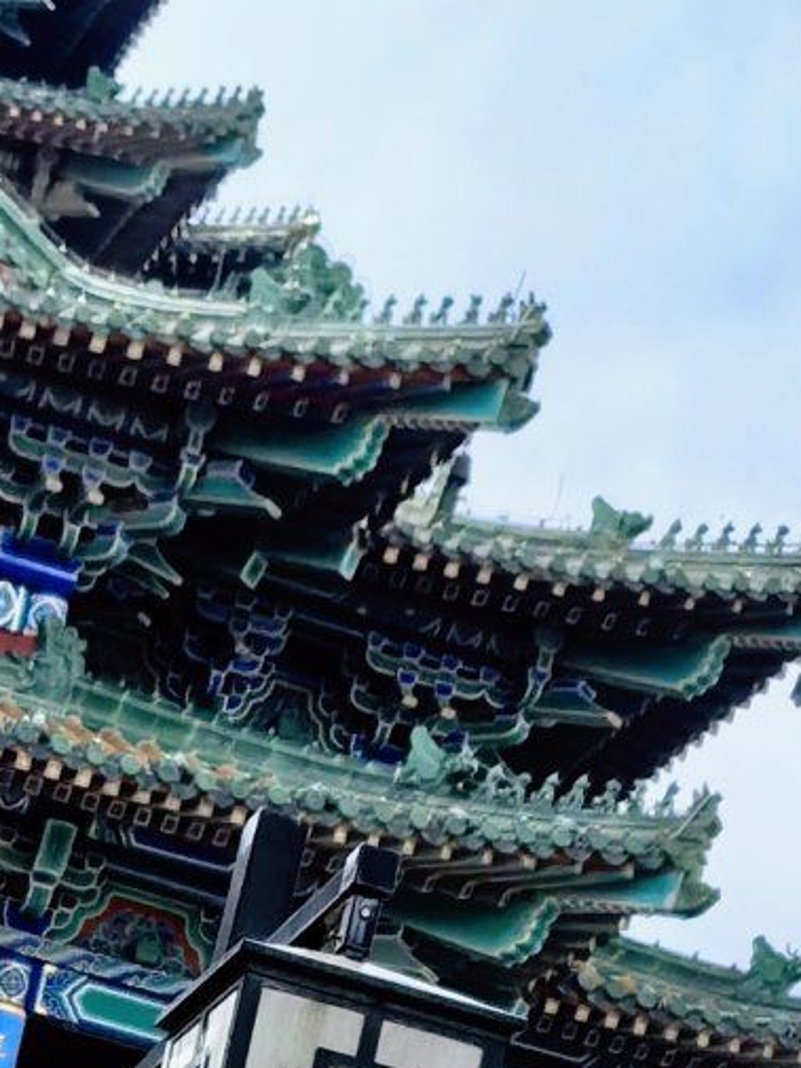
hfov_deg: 10.0
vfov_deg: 12.6
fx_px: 4503
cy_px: 1752
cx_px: -184
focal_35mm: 146
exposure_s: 1/3333
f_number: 1.4
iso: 50
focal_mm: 5.75
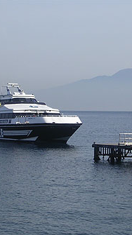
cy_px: 118
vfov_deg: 17.0
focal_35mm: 126
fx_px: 785
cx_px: 98
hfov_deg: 9.6
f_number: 4.1
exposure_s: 1/601
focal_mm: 13
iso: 100
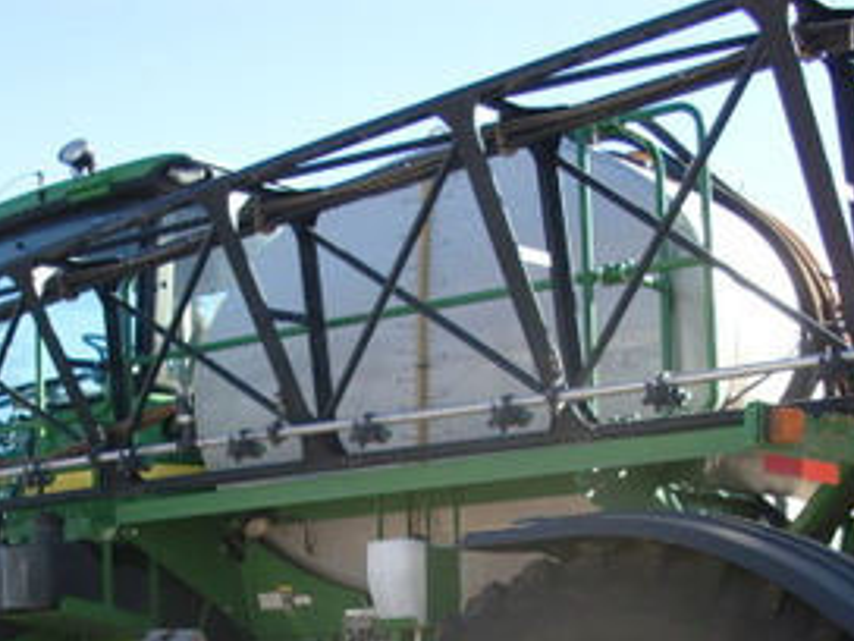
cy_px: 632
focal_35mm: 72
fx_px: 1776
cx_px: 367
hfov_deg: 27.0
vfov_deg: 19.9
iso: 64
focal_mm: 6.3
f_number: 2.8
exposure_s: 1/320
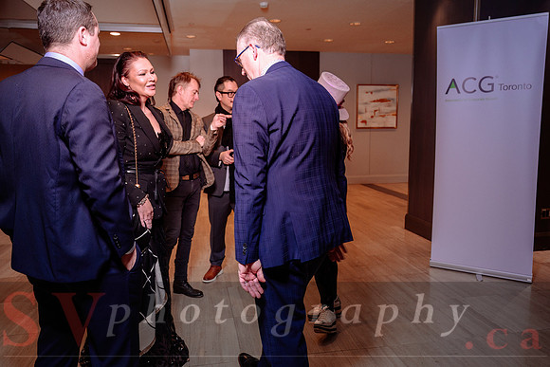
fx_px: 451
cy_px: 184
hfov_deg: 62.8
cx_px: 275
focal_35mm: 30
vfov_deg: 44.3
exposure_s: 1/125
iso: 800
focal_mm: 29.5
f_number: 3.5
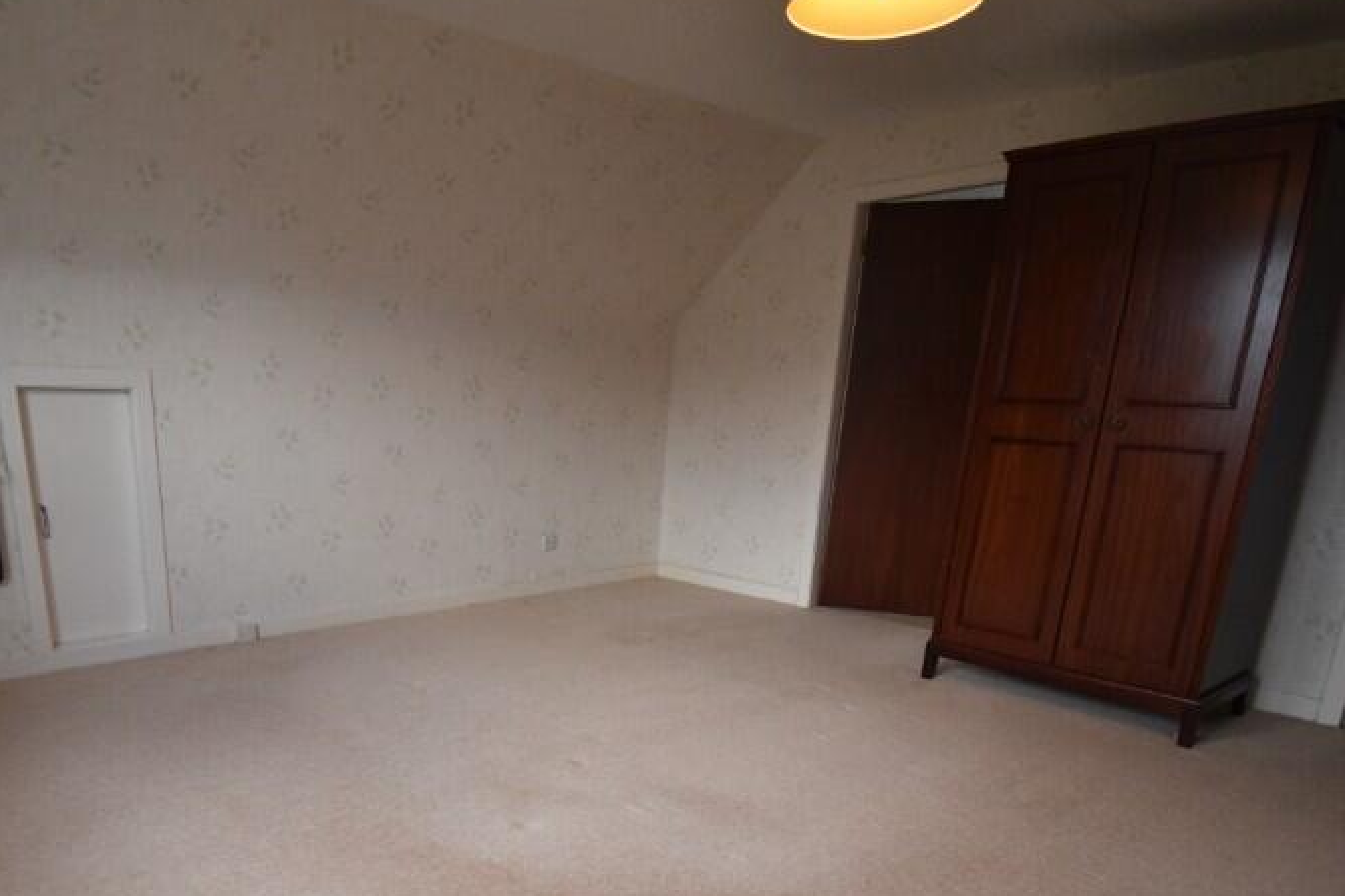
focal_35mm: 23
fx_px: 859
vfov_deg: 52.9
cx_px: 507
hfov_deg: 74.8
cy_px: 659
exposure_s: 1/160
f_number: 4.5
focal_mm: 10
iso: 800
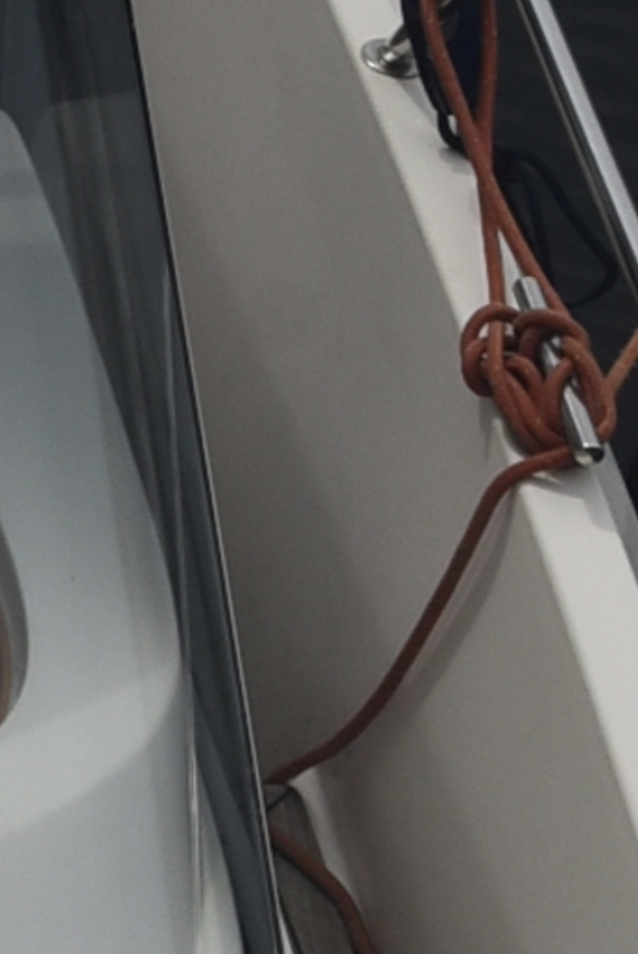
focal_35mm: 347
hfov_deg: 3.8
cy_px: -627
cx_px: -1447
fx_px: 9199
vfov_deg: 5.8
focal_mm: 32
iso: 200
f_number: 11
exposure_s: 1/500
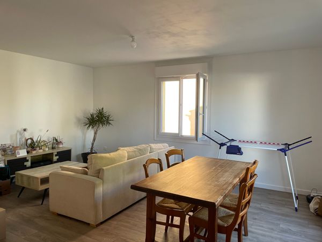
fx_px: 242
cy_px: 121
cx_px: 161
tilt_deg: -2.9
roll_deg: -0.9
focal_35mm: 26
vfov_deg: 53.1
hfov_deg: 67.3
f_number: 1.6
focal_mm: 4.2
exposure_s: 1/118
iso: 125
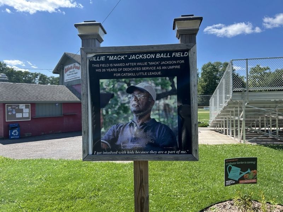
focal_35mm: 26
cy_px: 106
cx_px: 142
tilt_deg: -1.1
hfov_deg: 67.3
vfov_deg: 53.1
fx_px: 213
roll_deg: +1.0
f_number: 1.5
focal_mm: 5.7
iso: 50
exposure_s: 1/2045
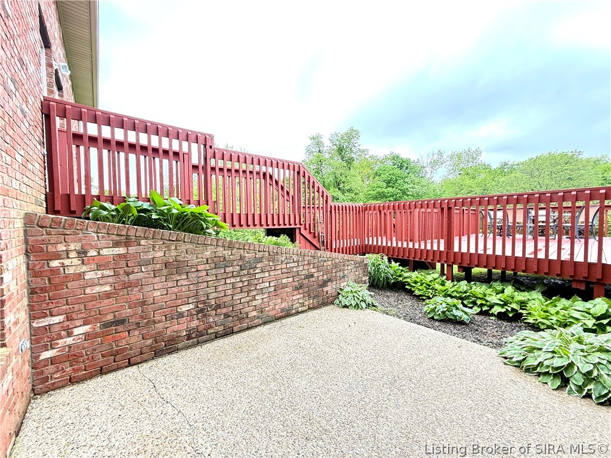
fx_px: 247
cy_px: 229
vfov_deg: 85.7
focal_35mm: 14
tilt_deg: -0.1
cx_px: 306
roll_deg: -0.5
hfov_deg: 102.1
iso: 80
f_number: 2.2
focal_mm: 2.22
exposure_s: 1/100
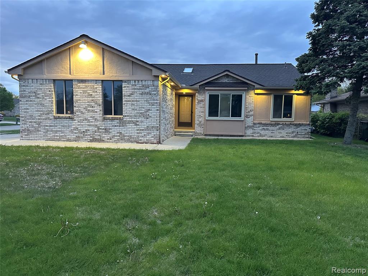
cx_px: 184
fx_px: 255
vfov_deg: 56.8
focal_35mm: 24
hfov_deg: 71.6
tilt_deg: -4.7
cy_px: 138
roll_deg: -1.4
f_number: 1.78
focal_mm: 6.86
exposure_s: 1/60
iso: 800
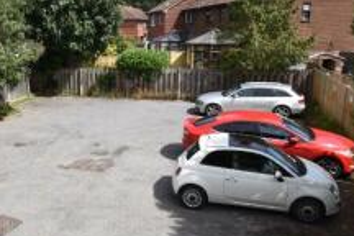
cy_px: 99
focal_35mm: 33
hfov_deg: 55.8
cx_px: 113
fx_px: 324
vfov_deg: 39.9
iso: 100
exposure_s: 1/200
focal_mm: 10
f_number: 9
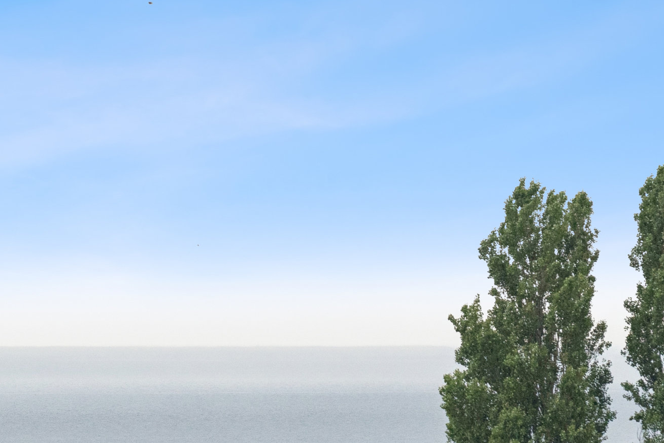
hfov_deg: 4.0
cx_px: 42
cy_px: 386
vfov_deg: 2.7
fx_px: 9517
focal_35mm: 516
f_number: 6.3
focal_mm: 150
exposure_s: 1/1600
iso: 1000
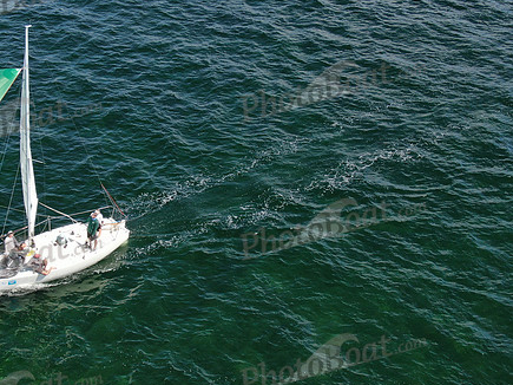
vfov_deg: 22.9
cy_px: 175
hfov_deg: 30.1
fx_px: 948
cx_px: 172
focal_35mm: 64
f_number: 3.8
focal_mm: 8.6
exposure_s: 1/640
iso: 100
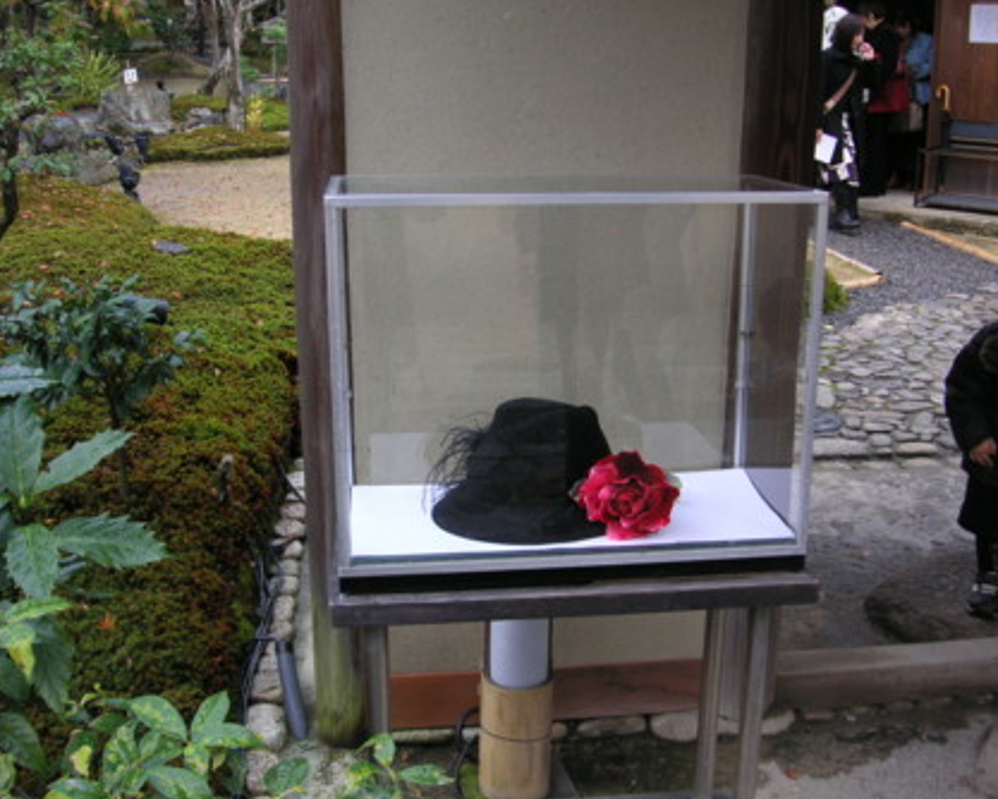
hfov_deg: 46.8
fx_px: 1152
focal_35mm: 39
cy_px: 397
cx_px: 510
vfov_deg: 38.3
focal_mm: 6.1
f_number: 2.8
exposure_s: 1/60
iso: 50
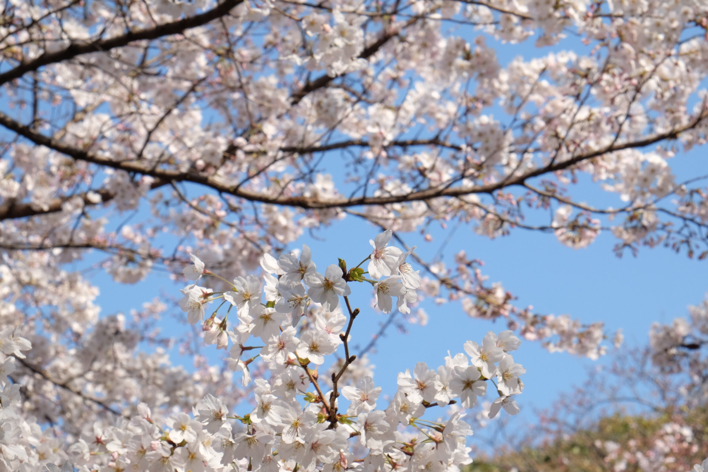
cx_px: 378
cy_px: 249
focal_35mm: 90
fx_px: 1770
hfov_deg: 22.6
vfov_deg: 15.2
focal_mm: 55
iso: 400
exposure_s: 1/180
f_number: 13
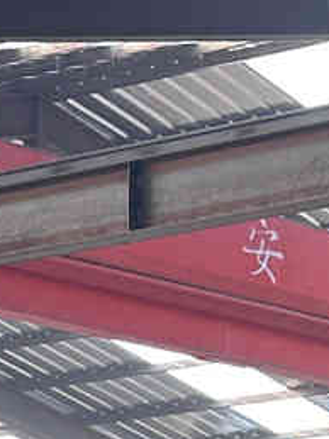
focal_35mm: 247
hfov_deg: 6.0
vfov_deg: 7.6
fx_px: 3133
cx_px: -127
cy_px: 925
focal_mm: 6.86
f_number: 1.78
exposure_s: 1/100
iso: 125
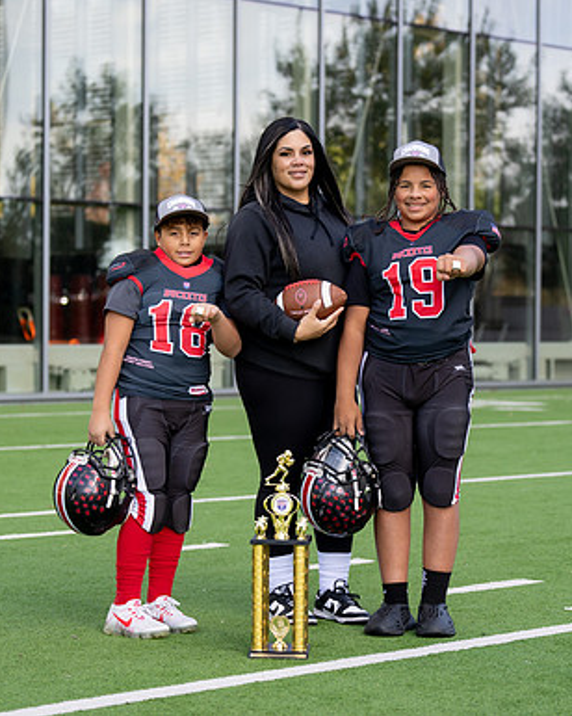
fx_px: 2095
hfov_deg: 15.5
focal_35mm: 99
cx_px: 293
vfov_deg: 19.4
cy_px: 358
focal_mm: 70
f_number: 2.8
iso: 100
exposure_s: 1/400
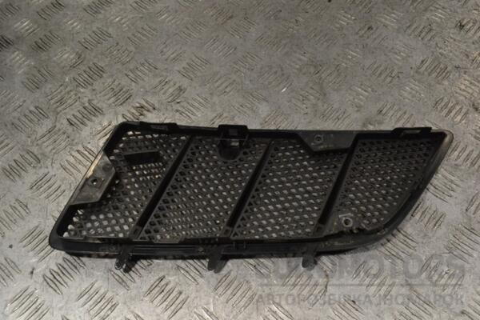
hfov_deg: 53.1
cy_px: 160
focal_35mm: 36
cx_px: 240
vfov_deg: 36.9
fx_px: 480
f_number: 10
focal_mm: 24
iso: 3200
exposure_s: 1/400
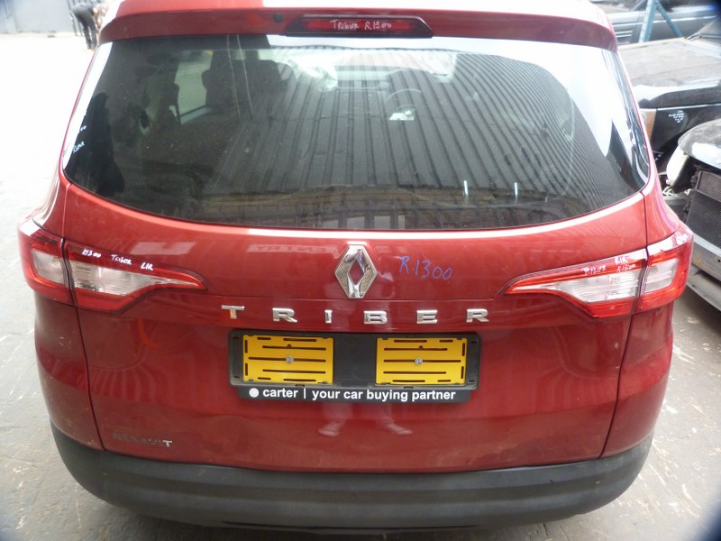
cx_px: 360
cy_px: 270
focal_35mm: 25
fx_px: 521
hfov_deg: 69.4
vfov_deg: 54.9
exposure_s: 1/60
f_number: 2.8
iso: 200
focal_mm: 4.5
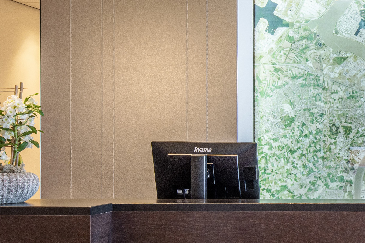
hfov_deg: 26.9
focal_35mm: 64
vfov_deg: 21.2
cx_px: 466
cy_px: 145
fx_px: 649
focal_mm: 19
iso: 100
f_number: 10
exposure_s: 1.3
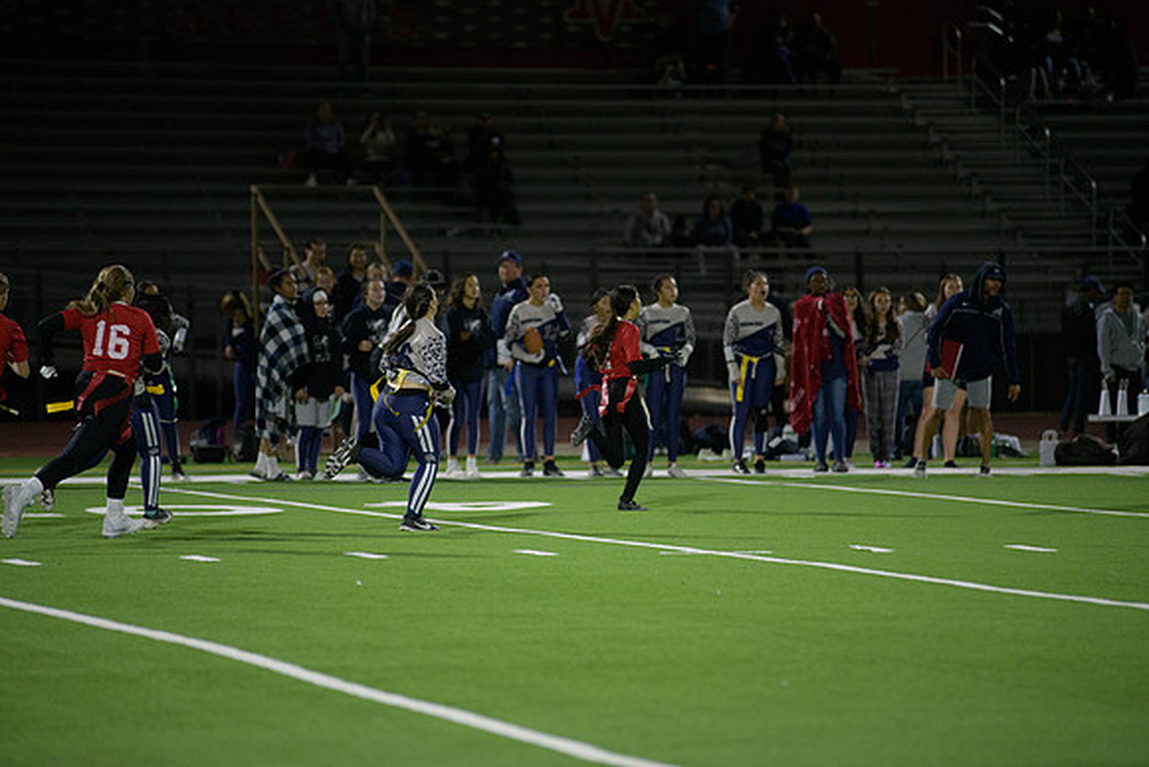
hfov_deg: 10.3
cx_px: 574
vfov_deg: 6.9
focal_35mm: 200
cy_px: 384
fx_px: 6385
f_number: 2.8
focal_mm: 200
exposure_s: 1/640
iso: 2500
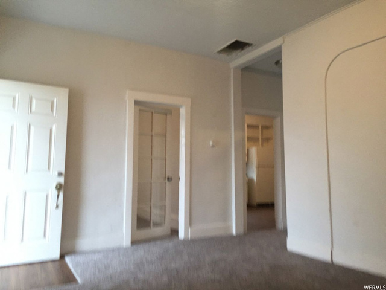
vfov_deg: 48.2
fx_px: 323
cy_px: 145
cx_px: 193
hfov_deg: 61.7
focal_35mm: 29
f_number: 2.2
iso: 125
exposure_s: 1/30
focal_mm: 4.15
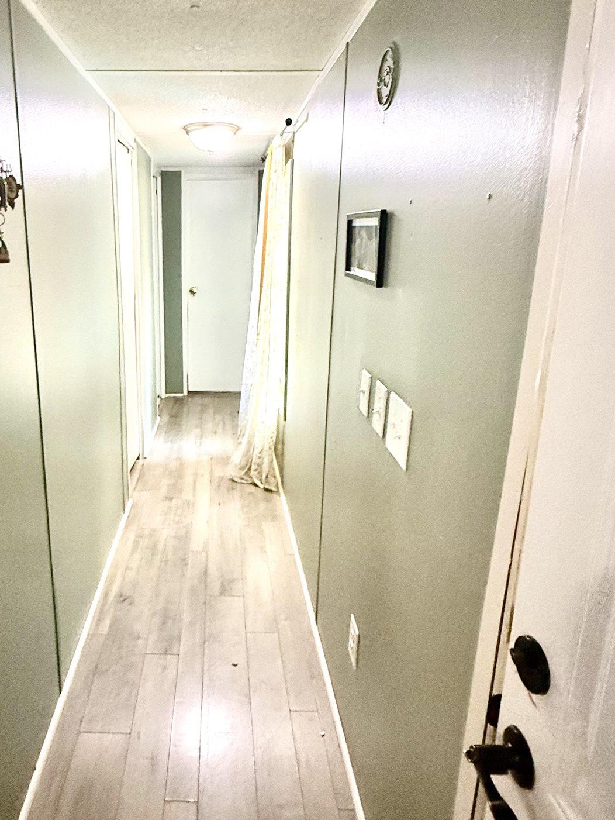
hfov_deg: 57.6
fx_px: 545
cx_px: 206
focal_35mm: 23
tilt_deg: -13.9
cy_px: 370
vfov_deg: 73.7
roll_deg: -1.1
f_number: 2.2
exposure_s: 1/60
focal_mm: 2.22
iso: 500
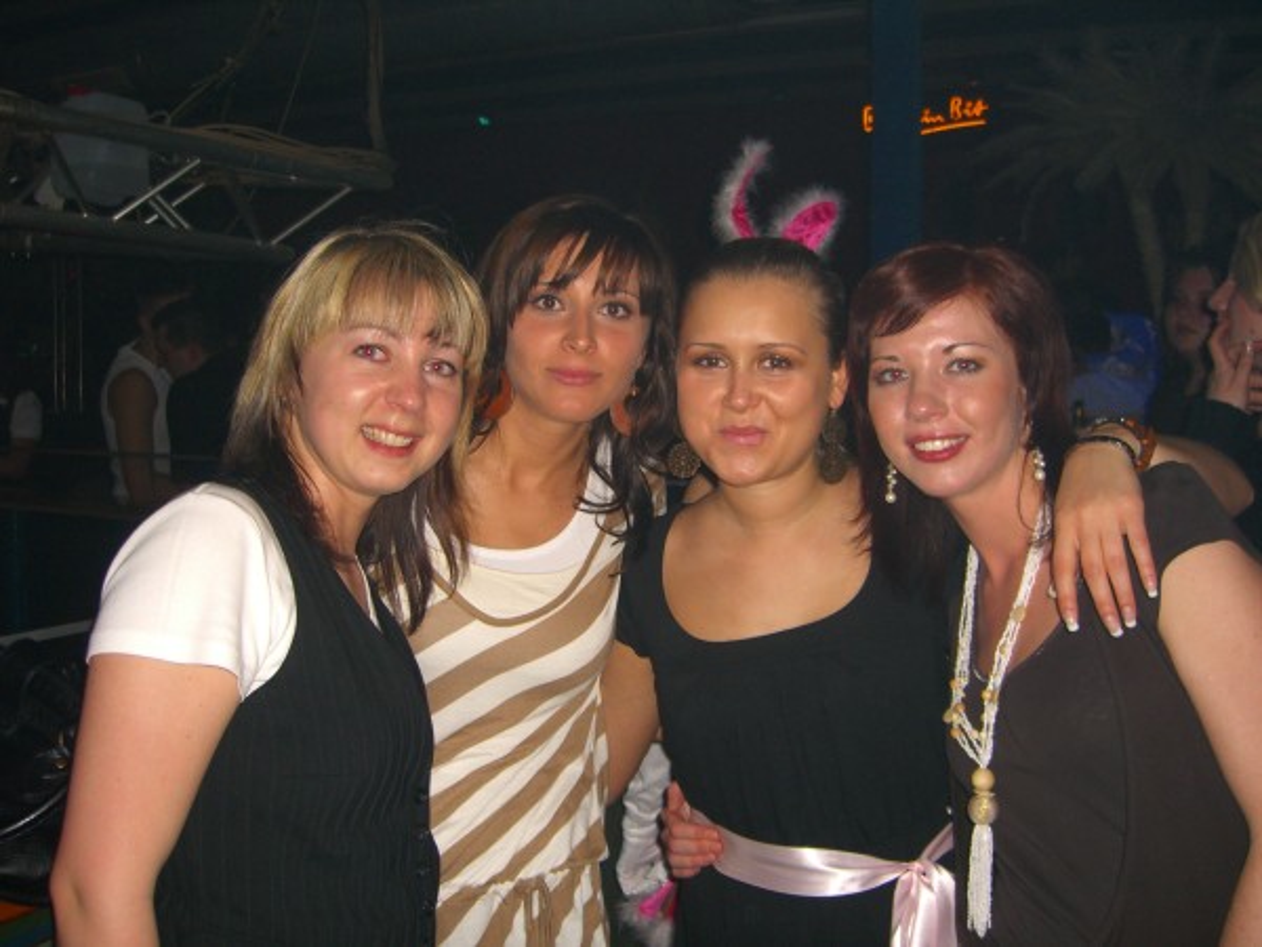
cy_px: 474
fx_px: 1385
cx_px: 631
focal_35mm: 38
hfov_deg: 49.0
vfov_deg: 37.7
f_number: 2.8
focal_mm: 7.9
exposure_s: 1/60
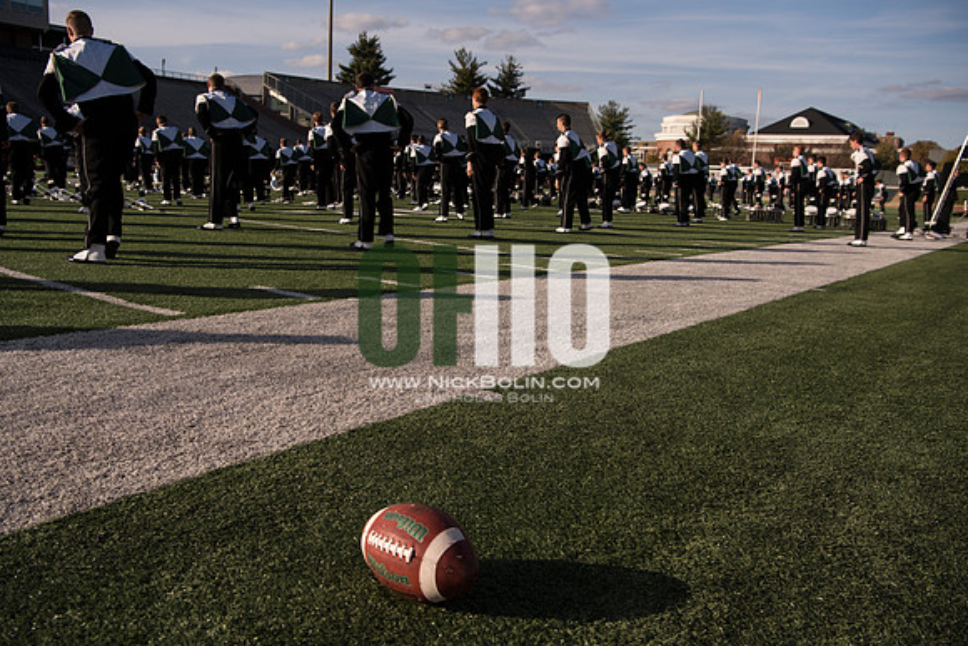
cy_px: 323
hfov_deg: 61.9
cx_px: 484
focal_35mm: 30
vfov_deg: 43.6
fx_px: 807
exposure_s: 1/2500
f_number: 5
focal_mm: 30
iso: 320
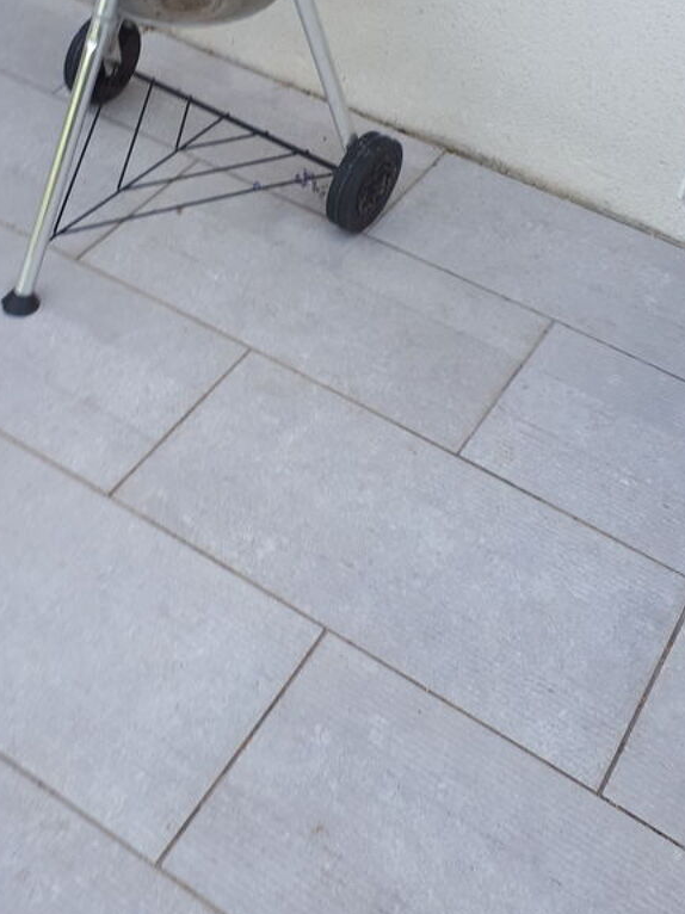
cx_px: 239
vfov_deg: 39.2
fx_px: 1241
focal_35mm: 47
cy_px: 215
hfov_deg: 30.7
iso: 40
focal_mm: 3.6
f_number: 1.9
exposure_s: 1/178
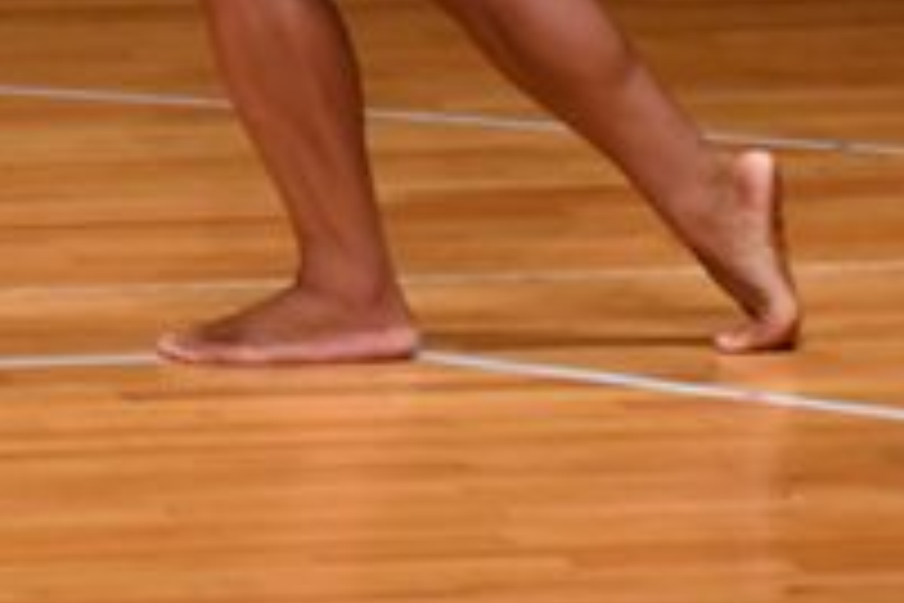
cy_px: -284
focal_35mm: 982
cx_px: 1217
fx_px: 24657
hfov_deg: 2.1
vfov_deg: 1.4
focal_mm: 170
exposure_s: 1/400
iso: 3200
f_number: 5.6
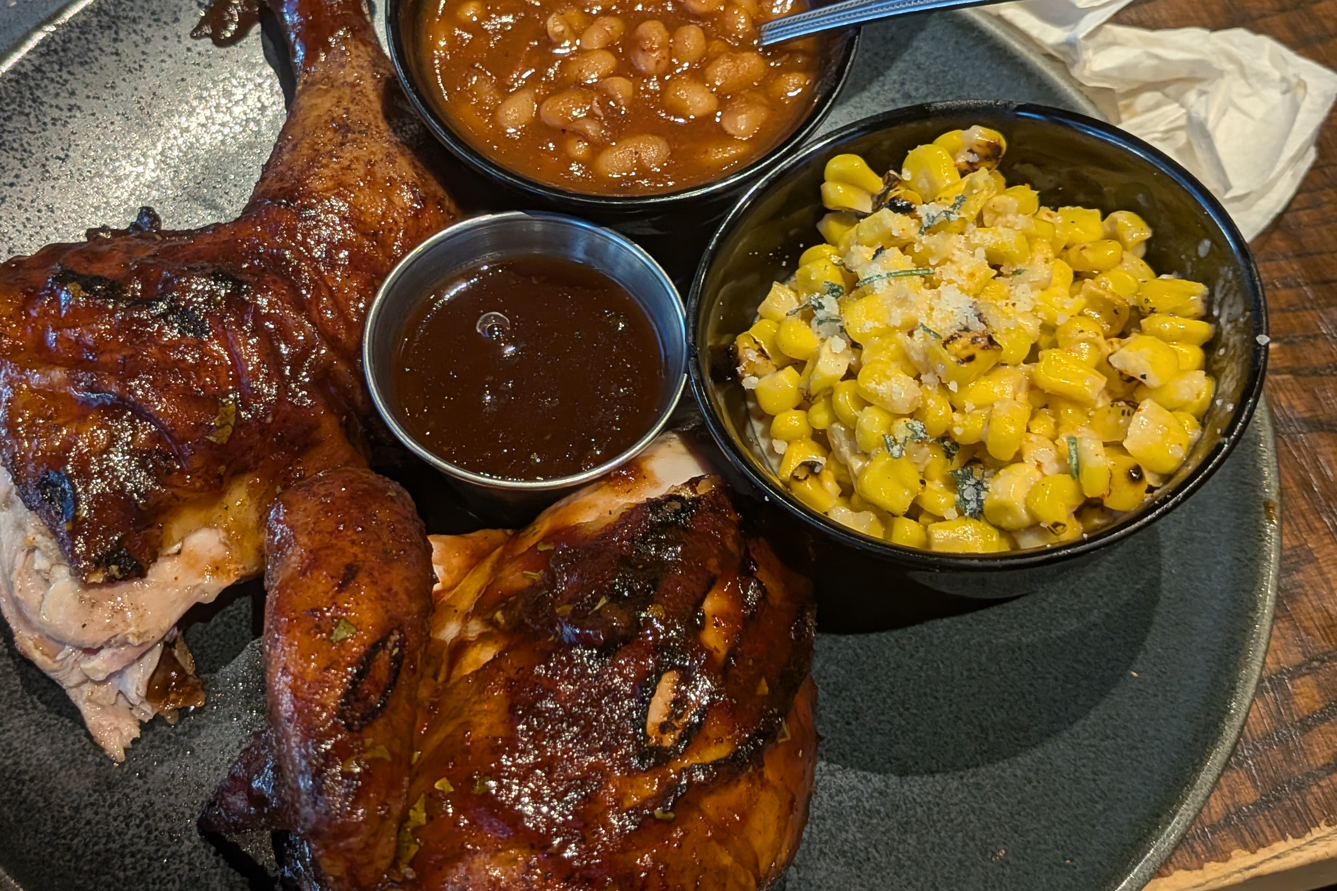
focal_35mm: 37
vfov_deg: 35.7
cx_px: 603
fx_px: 1374
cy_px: 314
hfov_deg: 51.8
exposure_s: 1/60
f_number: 1.7
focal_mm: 4.53
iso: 36
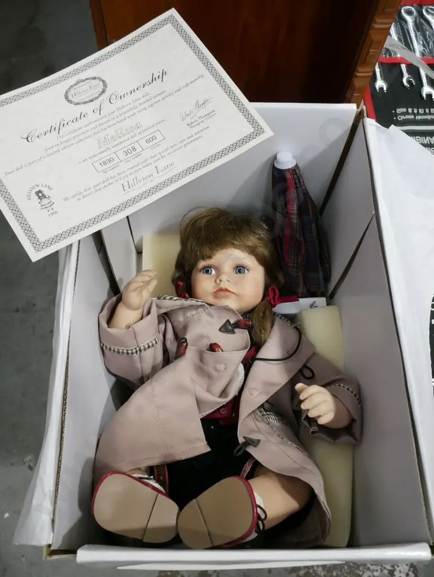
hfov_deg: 41.8
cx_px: 217
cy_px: 288
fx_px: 568
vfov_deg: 53.9
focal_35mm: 34
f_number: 7.1
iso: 3200
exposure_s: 1/80
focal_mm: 17
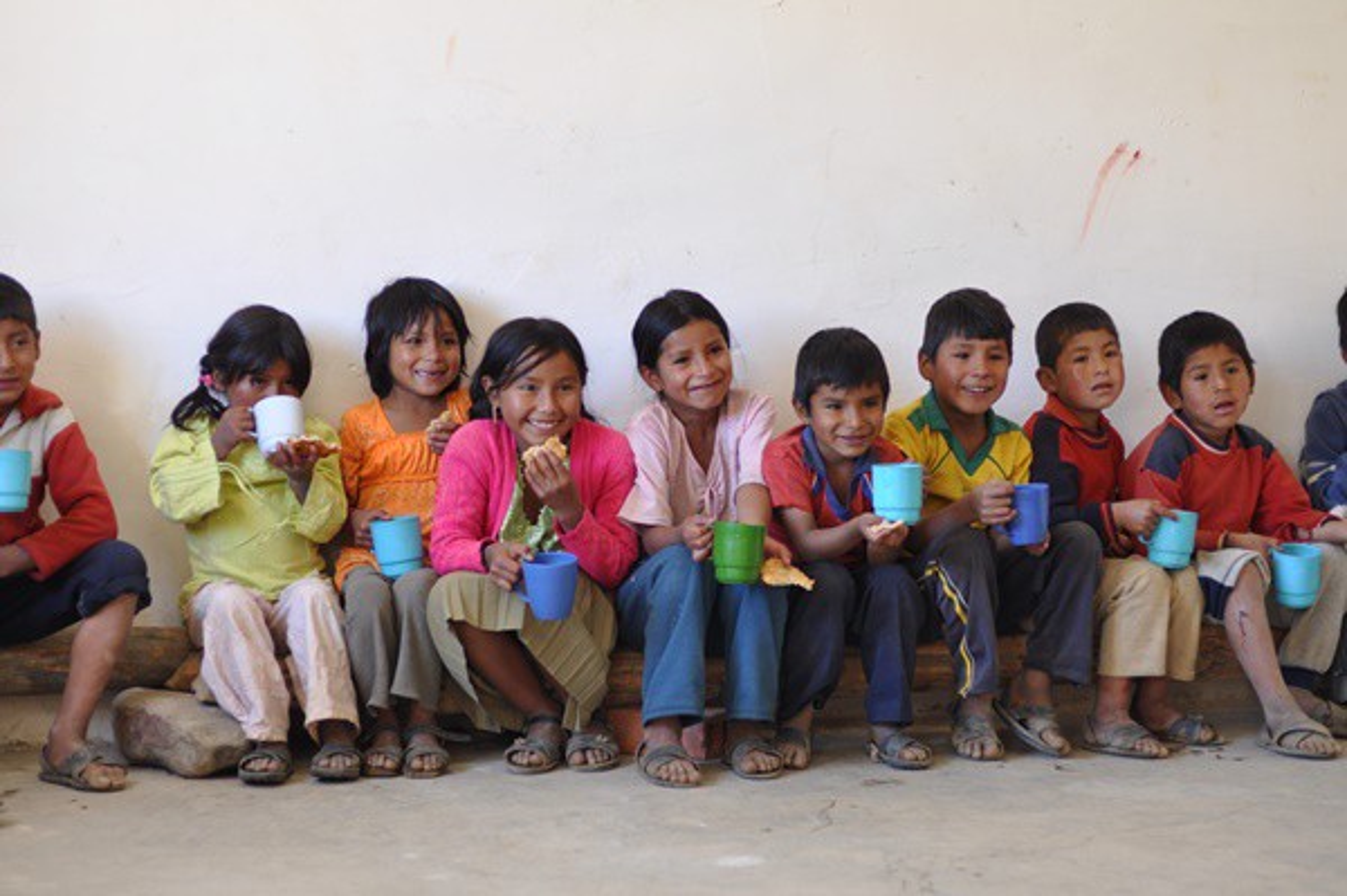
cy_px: 448
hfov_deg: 27.0
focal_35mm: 75
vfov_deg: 18.2
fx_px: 2804
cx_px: 674
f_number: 2
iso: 200
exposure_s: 1/80
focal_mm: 50
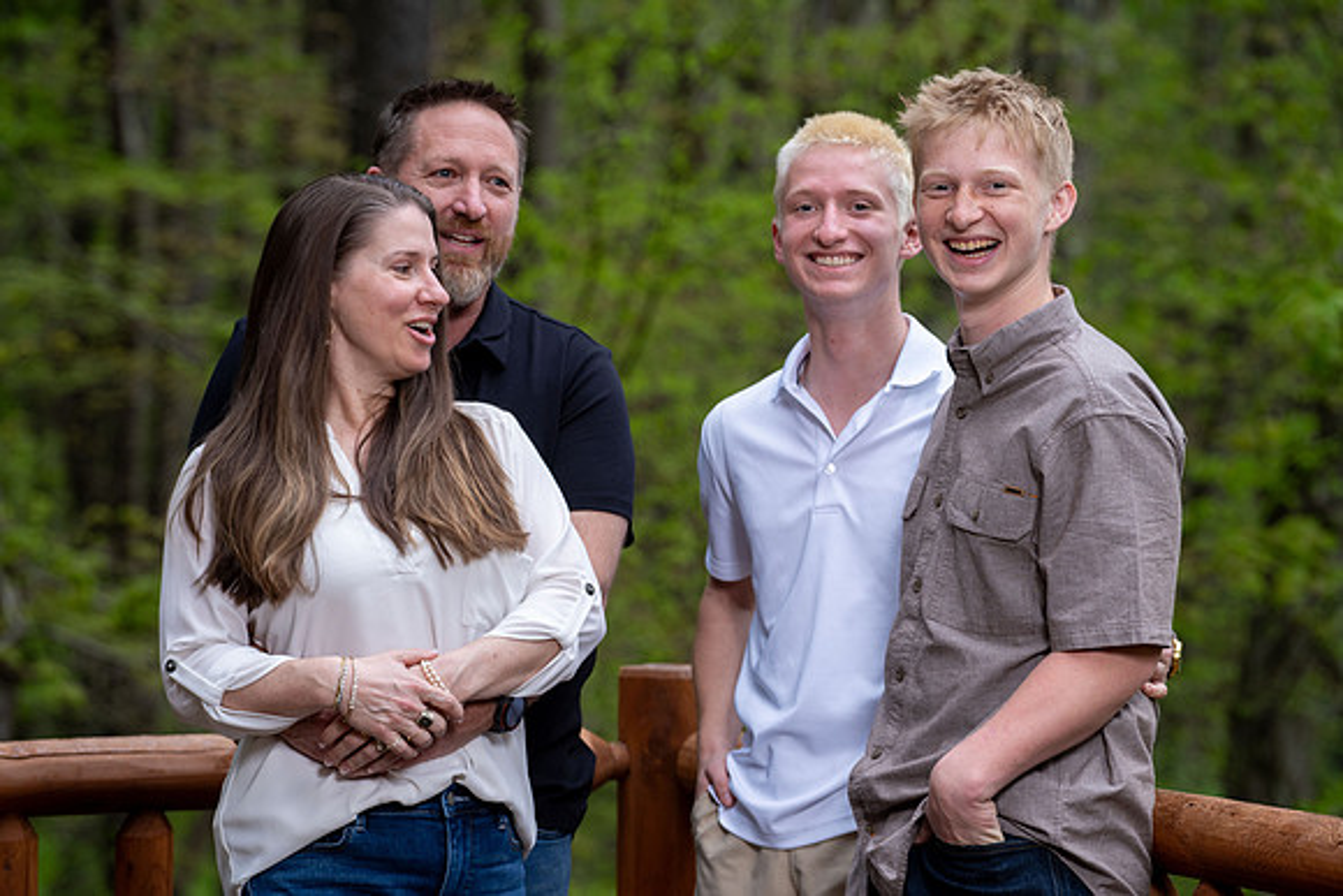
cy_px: 448
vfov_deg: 8.2
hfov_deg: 12.2
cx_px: 672
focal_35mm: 168
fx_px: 6269
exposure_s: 1/50
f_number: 5.6
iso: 400
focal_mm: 168
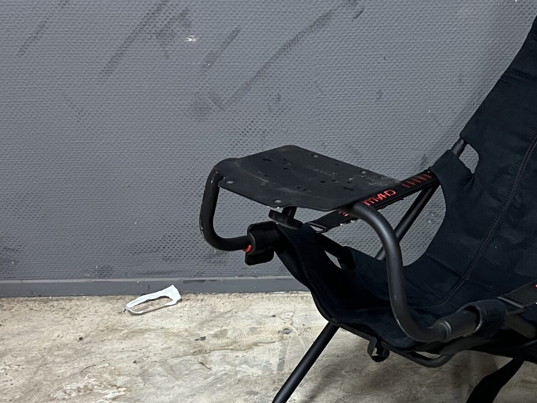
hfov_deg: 32.7
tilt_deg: -30.3
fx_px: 884
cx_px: 440
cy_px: 315
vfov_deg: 25.3
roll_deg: +0.5
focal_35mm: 57
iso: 400
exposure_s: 1/50
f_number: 1.5
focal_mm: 5.7
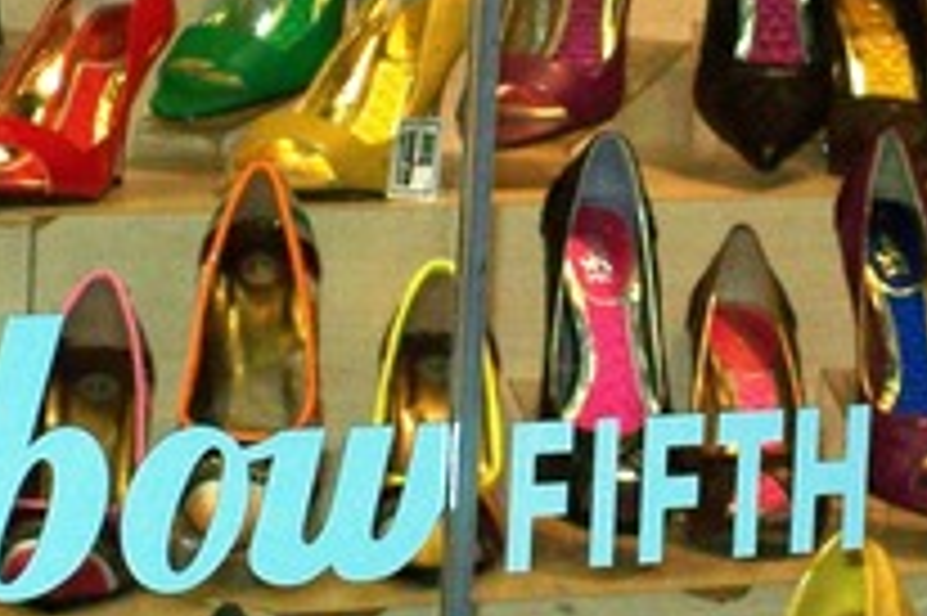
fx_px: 7950
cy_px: 117
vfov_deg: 4.4
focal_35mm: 309
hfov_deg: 6.7
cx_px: 513
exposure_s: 1/100
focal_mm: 16.8
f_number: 4.6
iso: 160
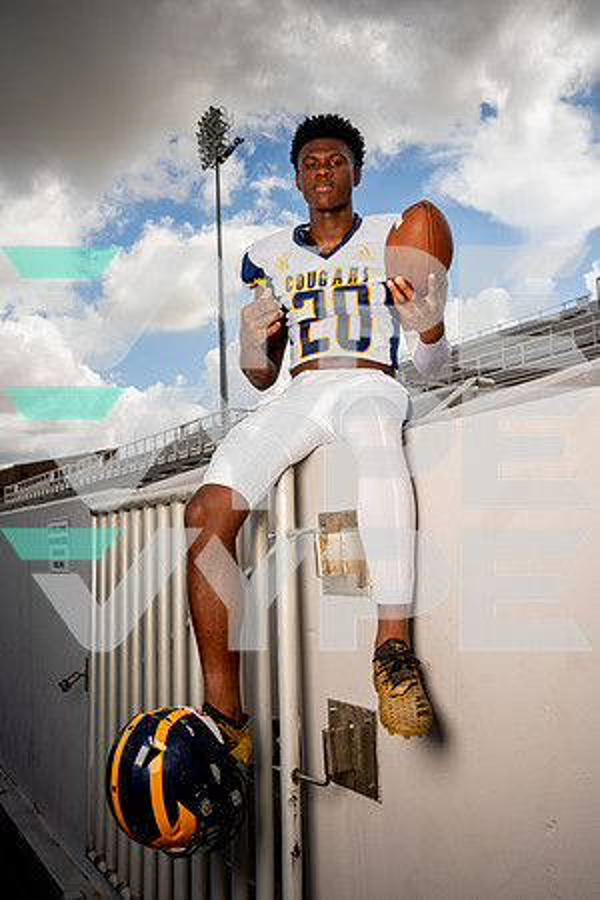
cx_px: 300
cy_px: 450
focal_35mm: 33
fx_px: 825
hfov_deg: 40.0
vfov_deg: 57.2
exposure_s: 1/250
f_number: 8
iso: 125
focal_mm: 33
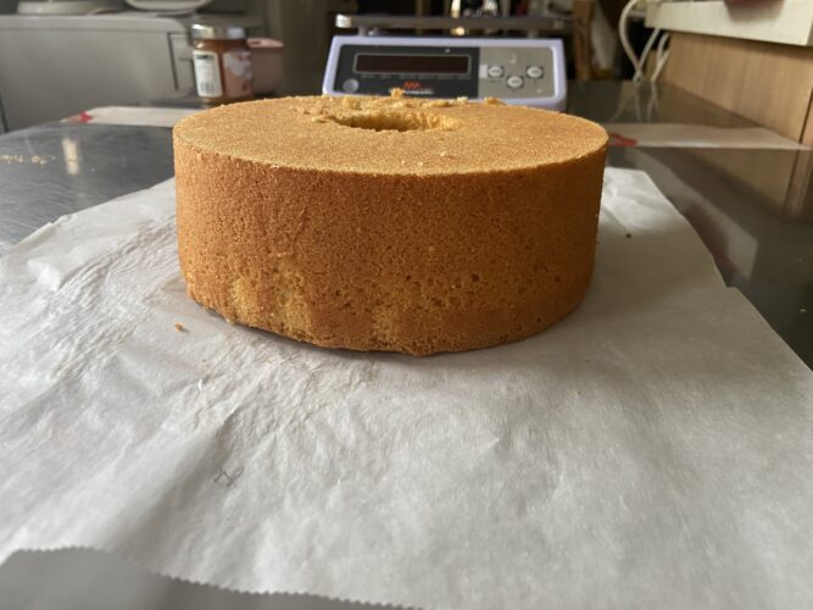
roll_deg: +0.5
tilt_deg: -25.2
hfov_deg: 67.3
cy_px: 305
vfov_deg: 53.0
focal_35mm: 26
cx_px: 406
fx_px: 611
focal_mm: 4.25
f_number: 1.8
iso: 125
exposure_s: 1/80
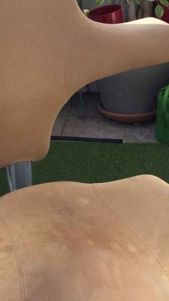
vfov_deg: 34.3
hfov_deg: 19.7
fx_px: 486
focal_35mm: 61
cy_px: 167
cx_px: 62
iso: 25
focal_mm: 3.3
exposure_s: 1/405
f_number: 2.4
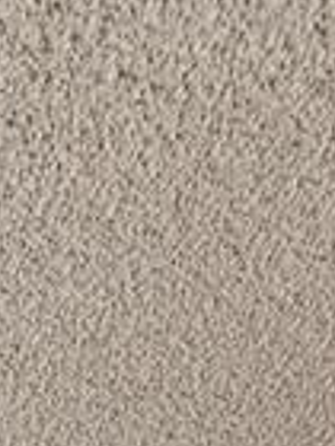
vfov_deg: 8.6
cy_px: 1708
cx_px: -223
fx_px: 1290
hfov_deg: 13.6
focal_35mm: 100
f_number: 2.2
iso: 64
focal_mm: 2.2
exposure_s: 1/120
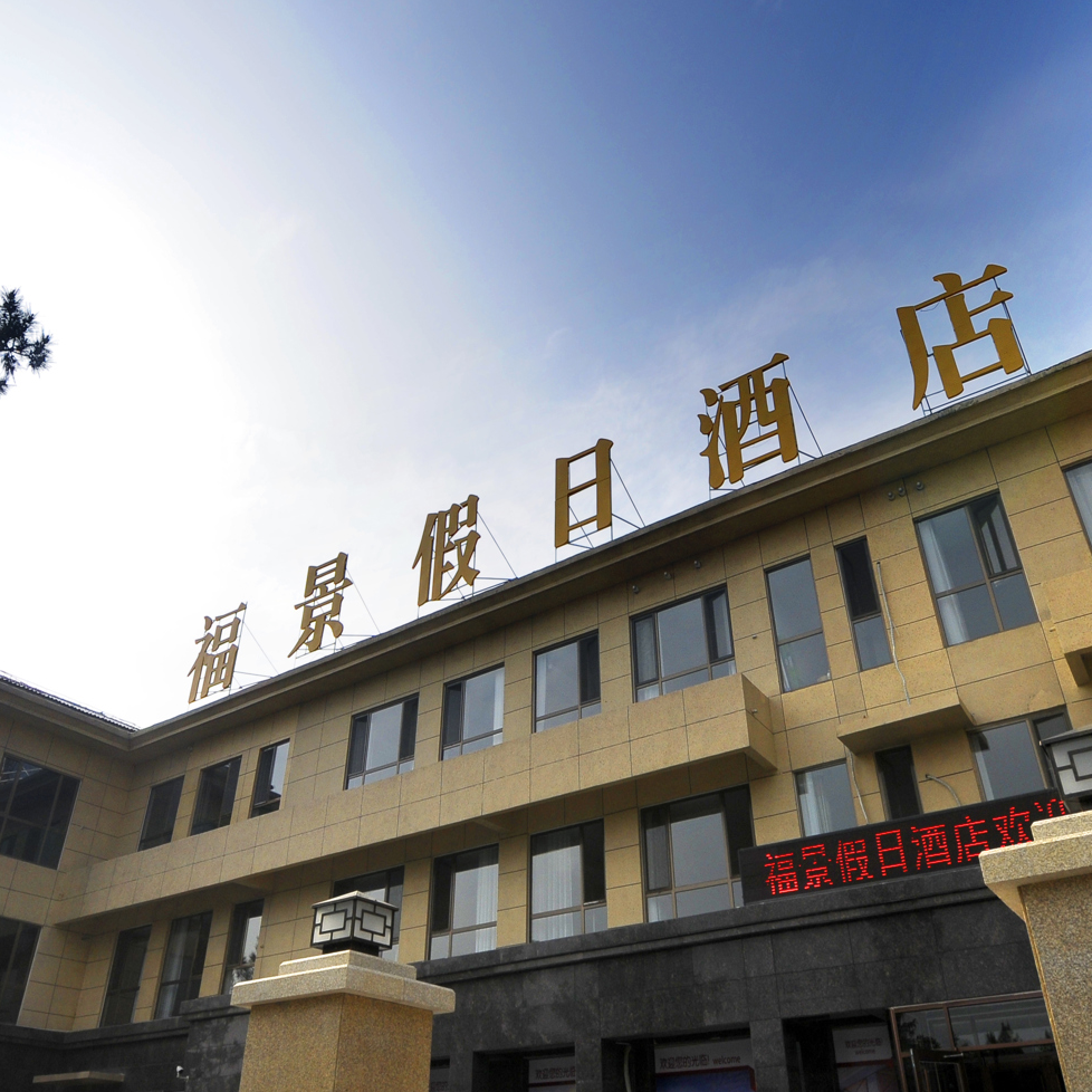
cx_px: 535
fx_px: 821
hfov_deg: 67.3
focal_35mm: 23
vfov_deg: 67.2
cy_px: 529
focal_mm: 10
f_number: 9
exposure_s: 1/640
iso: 200
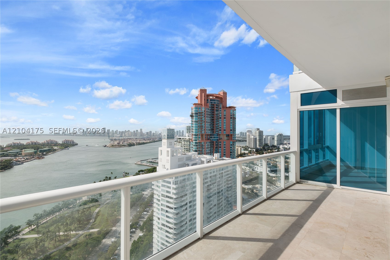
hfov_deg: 100.4
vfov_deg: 77.3
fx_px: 162
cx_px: 195
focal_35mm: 15
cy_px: 130
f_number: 8
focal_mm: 10
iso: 100
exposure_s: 1/800
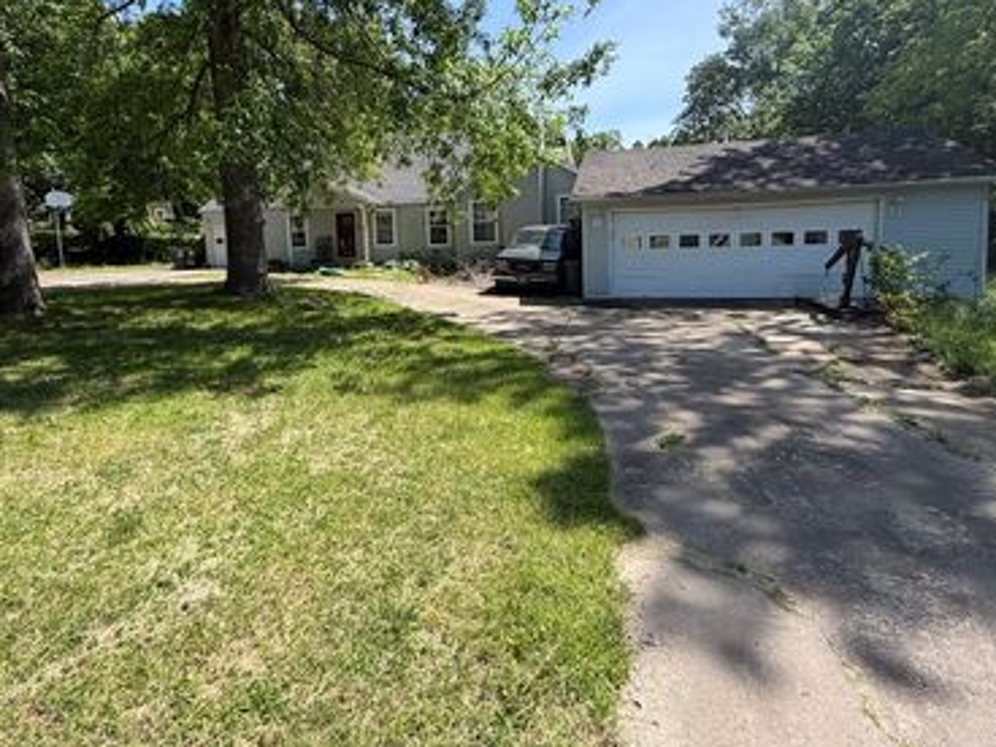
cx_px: 479
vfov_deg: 68.0
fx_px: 547
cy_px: 296
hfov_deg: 84.6
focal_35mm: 19
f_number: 2.2
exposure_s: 1/709
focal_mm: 2.22
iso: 40
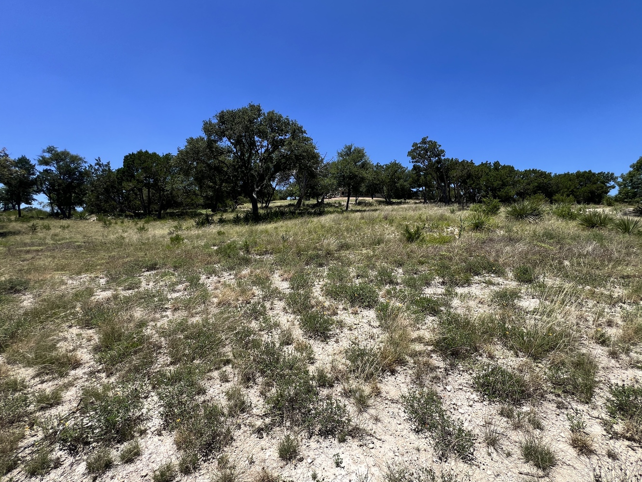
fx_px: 260
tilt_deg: -0.9
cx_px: 331
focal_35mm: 14
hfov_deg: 102.0
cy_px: 246
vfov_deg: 85.7
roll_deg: +0.5
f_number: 1.8
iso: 32
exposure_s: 1/1233
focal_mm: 1.57
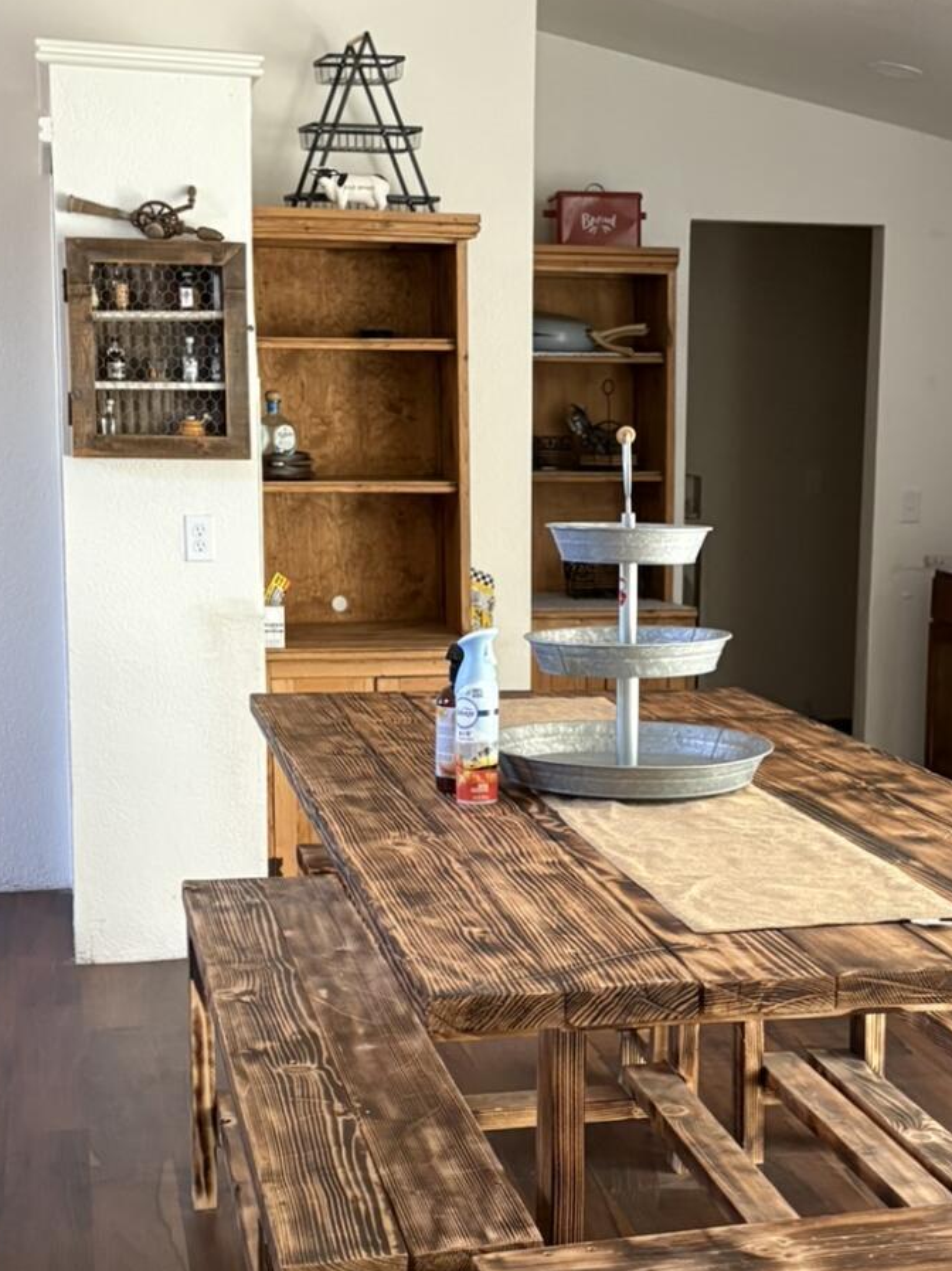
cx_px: 636
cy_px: 765
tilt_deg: -9.0
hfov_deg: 25.1
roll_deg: -1.1
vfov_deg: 33.1
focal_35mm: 58
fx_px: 2128
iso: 320
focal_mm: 5.96
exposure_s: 1/60
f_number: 1.6
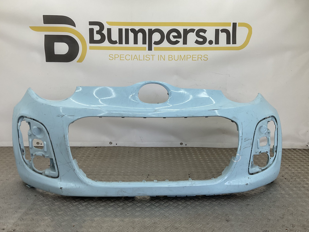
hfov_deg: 60.0
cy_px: 116
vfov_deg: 46.8
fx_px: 268
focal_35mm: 30
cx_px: 150
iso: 16
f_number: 1.8
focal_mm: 3
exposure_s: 1/183
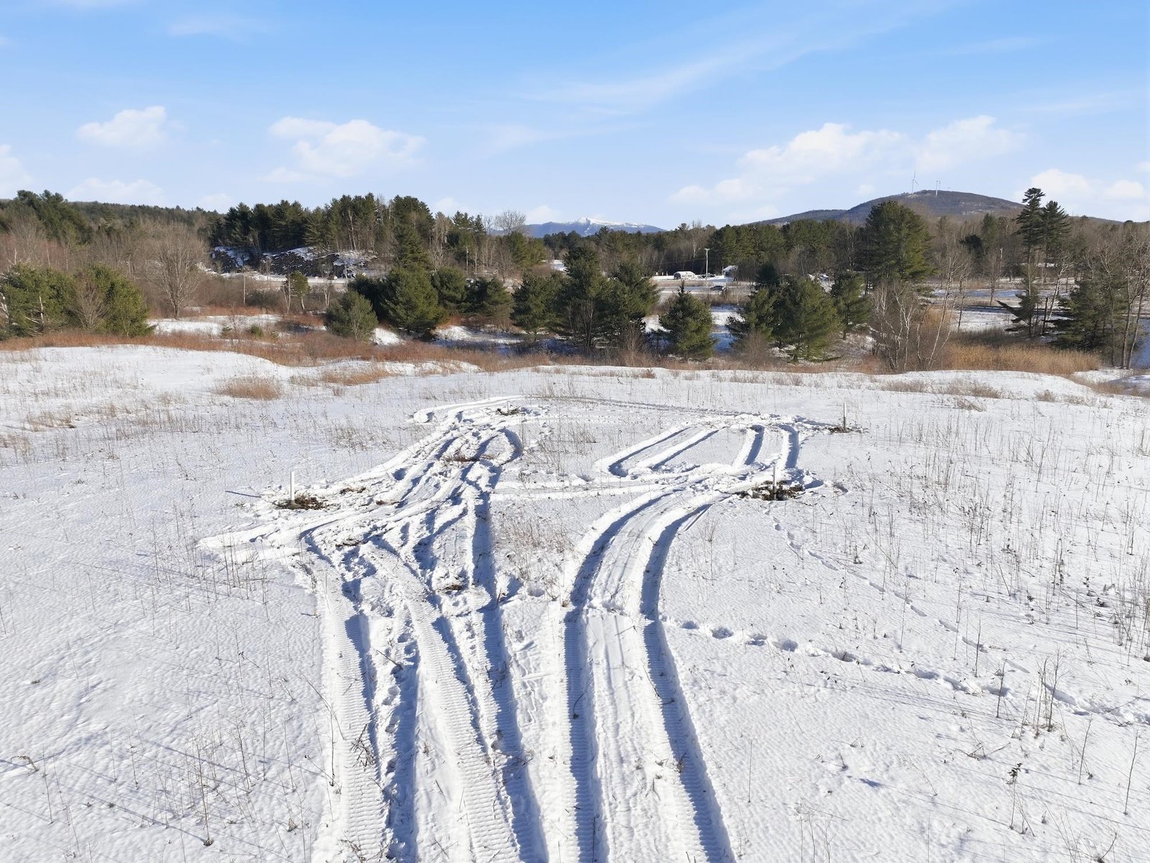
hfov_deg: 71.6
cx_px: 575
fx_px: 797
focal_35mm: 24
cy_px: 432
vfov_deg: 56.8
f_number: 2.8
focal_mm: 12.3
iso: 100
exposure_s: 1/2000
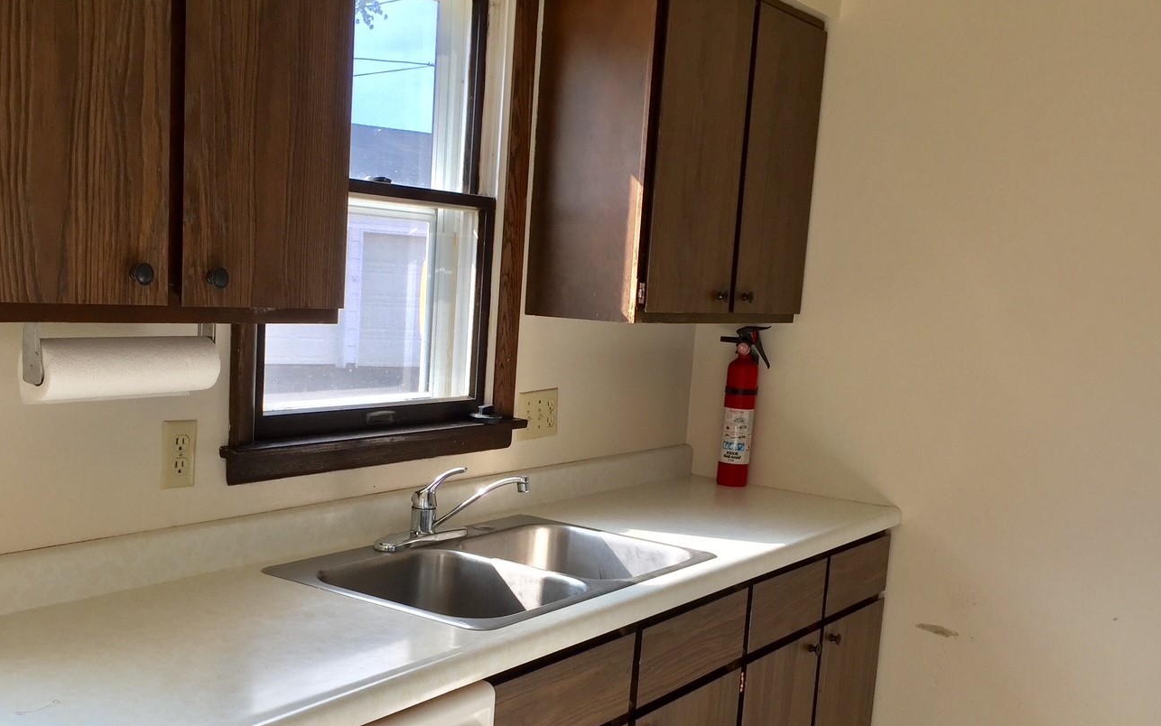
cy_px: 473
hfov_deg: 50.2
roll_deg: -3.8
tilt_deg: -7.9
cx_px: 504
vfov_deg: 32.5
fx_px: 1234
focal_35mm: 39
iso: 32
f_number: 2.2
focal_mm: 4.15
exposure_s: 1/211
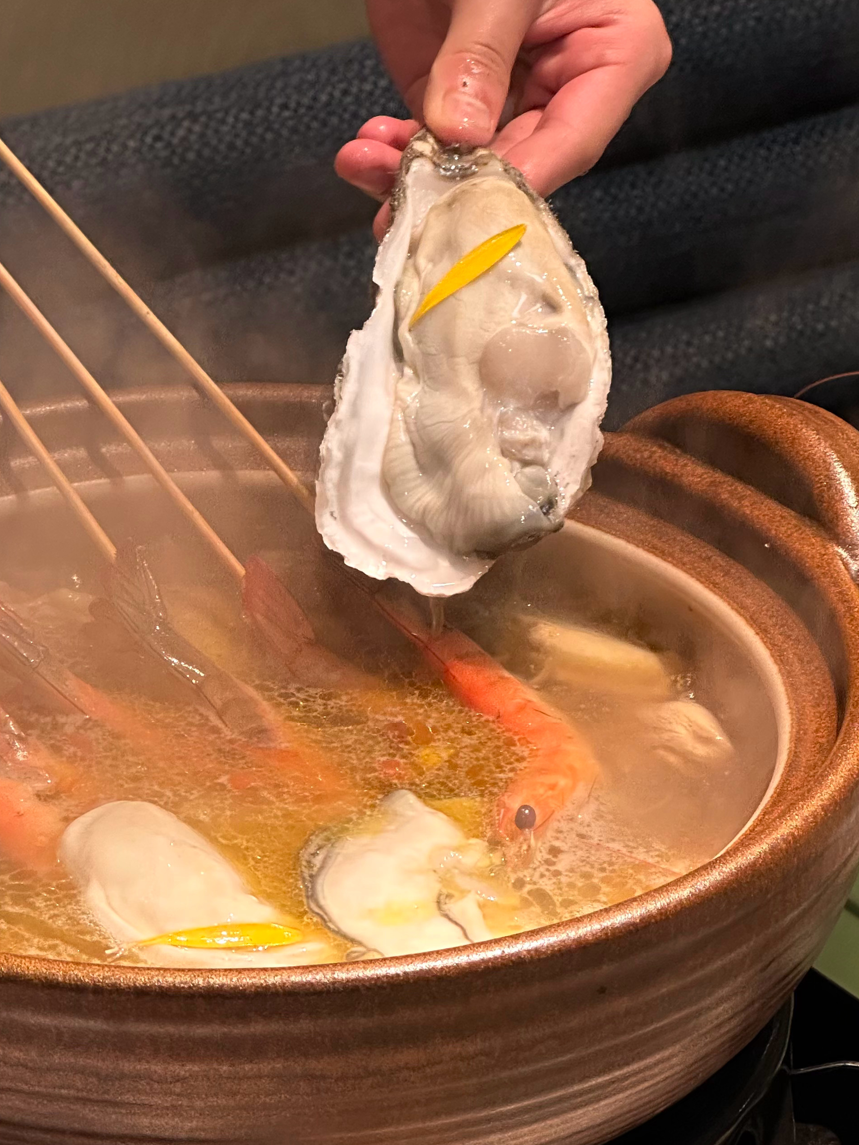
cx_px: 221
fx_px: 4036
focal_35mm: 122
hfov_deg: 12.1
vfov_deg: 16.1
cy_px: 709
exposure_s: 1/50
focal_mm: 9
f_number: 2.8
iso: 160
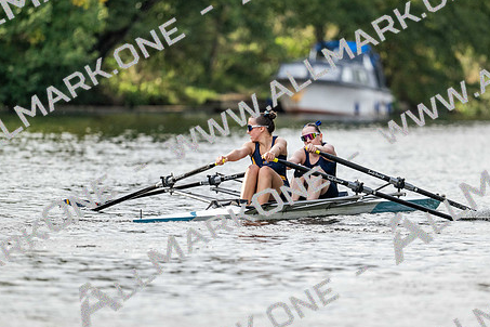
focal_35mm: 512
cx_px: 297
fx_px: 6968
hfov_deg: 4.0
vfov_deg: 2.7
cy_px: 162
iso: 800
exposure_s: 1/2500
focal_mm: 400
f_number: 4.5
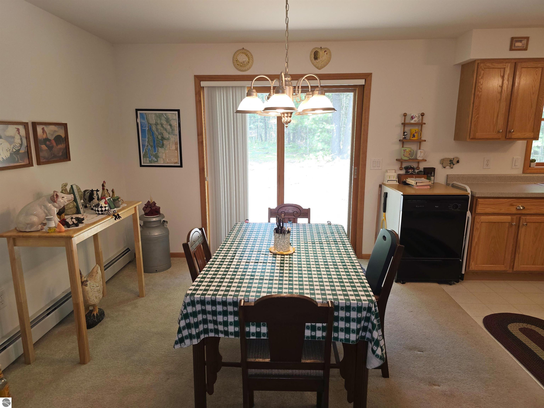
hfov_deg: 73.9
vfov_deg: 58.9
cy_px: 204
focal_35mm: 23
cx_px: 272
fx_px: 361
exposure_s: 1/60
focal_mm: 6.3
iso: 64
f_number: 1.7
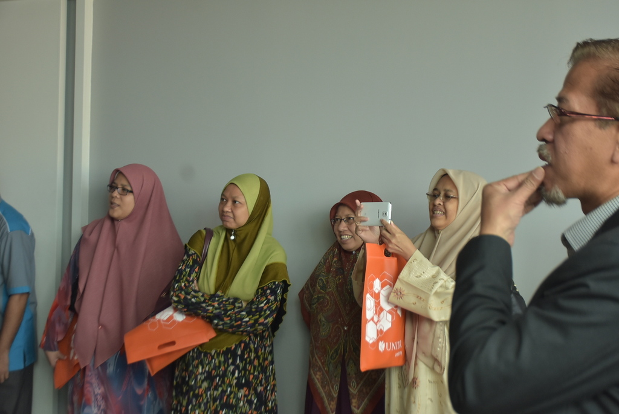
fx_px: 981
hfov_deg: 35.0
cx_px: 310
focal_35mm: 57
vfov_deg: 23.8
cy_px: 207
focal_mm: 38
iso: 500
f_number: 4.2
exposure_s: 1/125
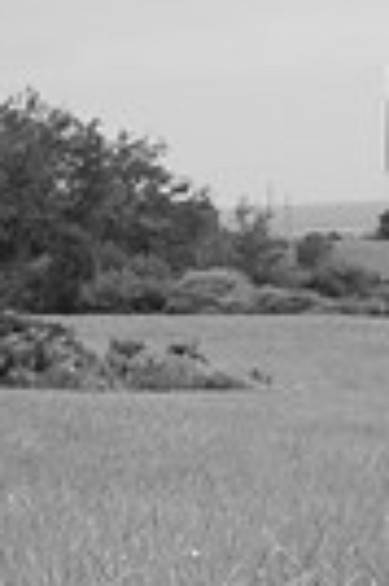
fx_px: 4257
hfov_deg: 5.2
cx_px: 553
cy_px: 420
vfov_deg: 7.9
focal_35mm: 262
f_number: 13
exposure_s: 1/250
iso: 400
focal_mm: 78
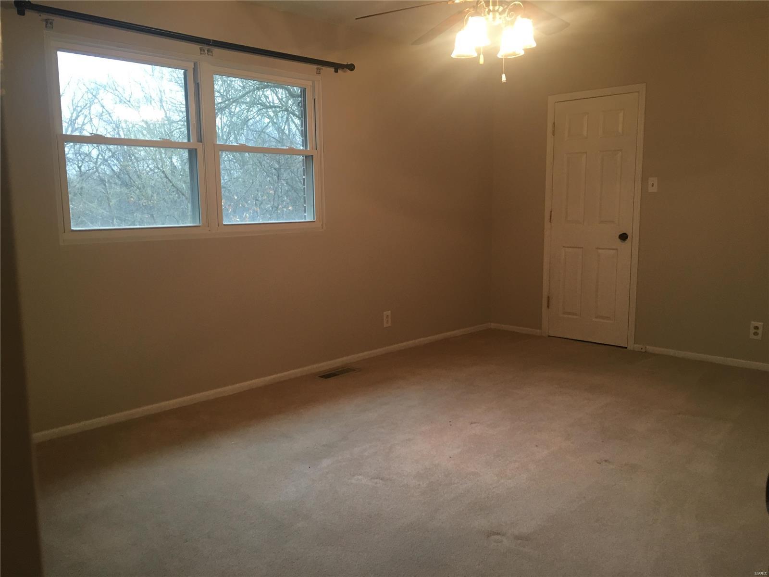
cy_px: 288
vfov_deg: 48.2
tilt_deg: -7.5
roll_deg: +0.6
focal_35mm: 29
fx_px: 644
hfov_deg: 61.7
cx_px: 384
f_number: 2.2
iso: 100
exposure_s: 1/30
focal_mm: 4.15
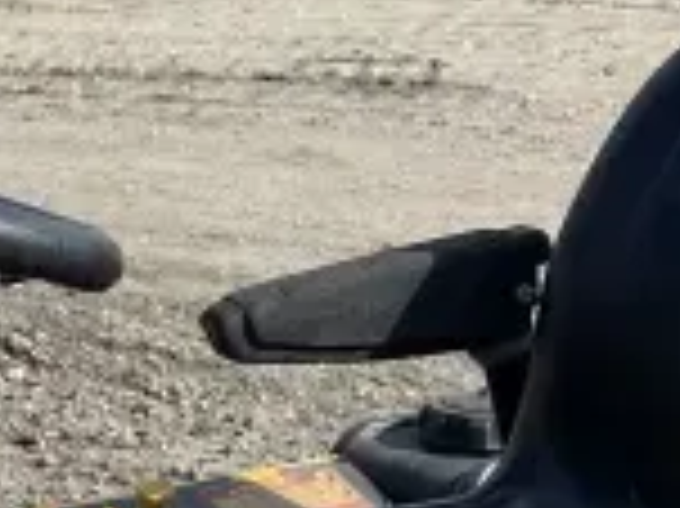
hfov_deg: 12.0
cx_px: 266
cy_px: 1218
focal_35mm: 165
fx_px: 3239
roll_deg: +0.9
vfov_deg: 8.3
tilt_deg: -27.5
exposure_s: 1/2660
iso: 32
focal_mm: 5.1
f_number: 1.6
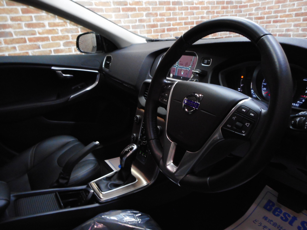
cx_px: 154
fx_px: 222
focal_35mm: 25
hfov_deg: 69.4
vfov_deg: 54.9
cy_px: 115
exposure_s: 1/15
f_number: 3.7
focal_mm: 4.5
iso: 400
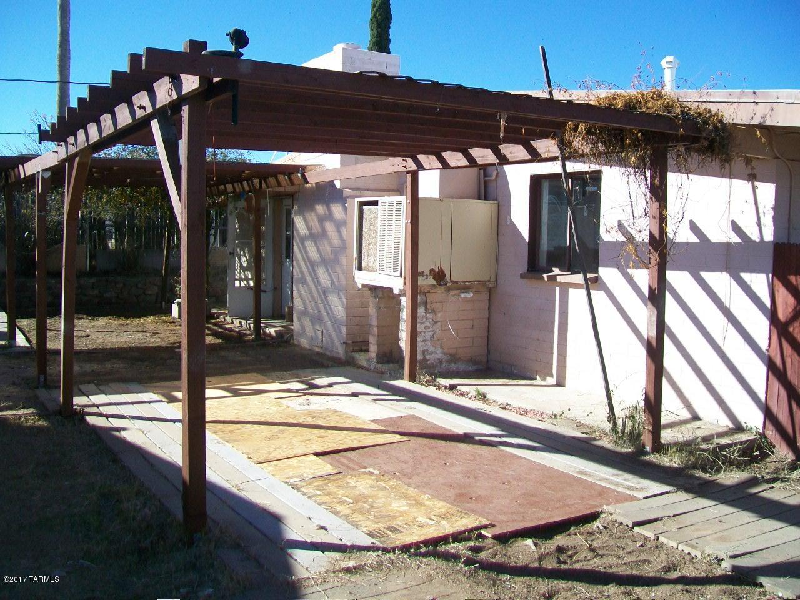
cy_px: 300
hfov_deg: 54.0
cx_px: 400
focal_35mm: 34
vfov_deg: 41.8
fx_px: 786
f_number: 2.7
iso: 64
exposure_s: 1/640
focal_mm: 6.1
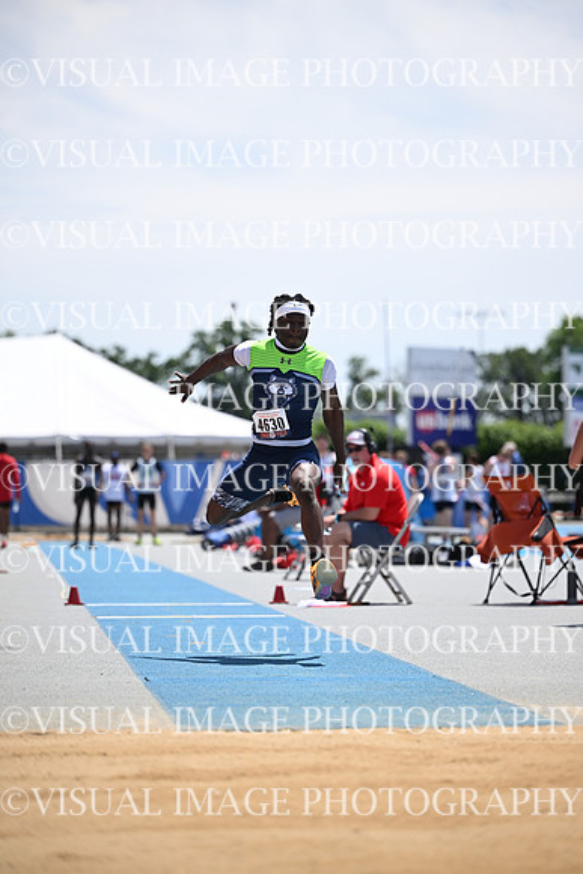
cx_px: 292
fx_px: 3034
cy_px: 437
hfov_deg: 11.0
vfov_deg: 16.4
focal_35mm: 125
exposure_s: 1/5000
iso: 250
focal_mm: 125
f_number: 2.8
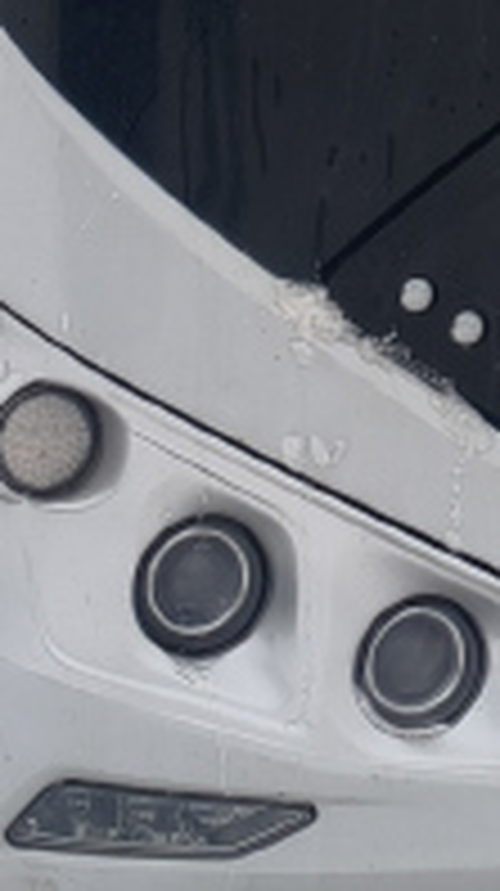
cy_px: -614
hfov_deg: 6.5
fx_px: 4395
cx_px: 653
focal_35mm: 186
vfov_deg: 11.0
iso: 80
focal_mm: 4.94
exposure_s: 1/954
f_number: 1.5
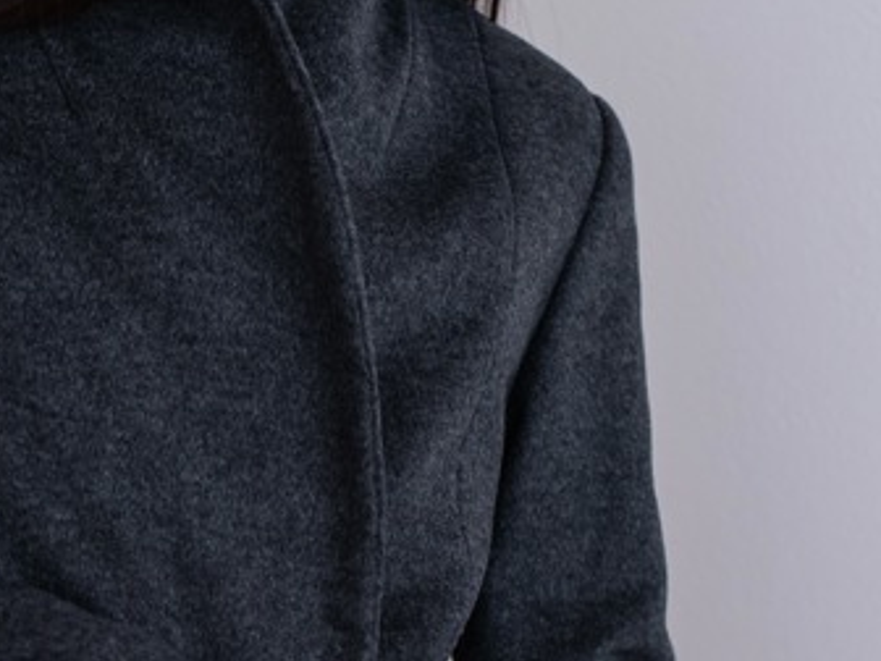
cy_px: 717
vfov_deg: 9.9
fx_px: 3767
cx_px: 157
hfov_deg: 13.3
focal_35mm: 148
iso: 320
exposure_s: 1/250
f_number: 3.5
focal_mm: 50
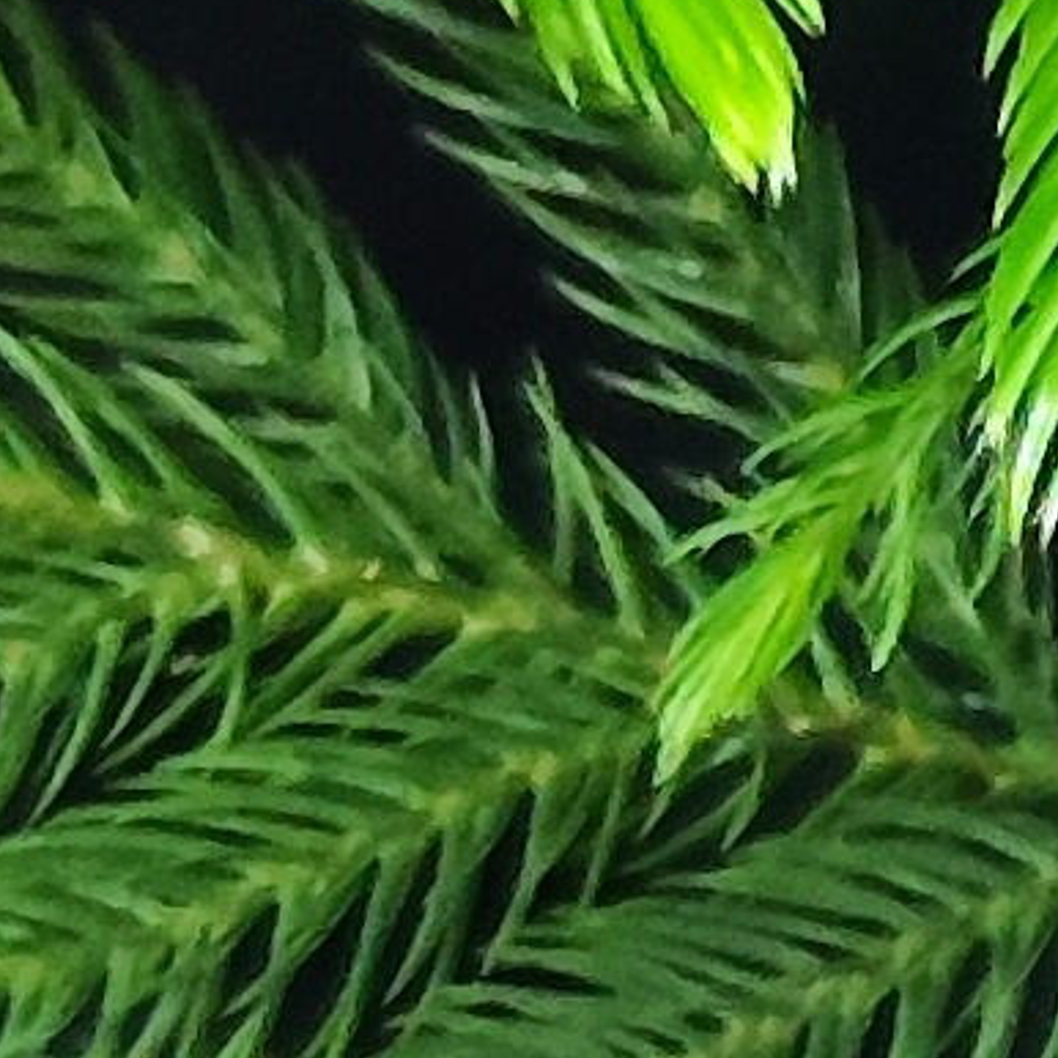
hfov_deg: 6.9
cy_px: 1211
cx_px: 3626
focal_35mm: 216
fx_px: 7469
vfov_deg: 8.0
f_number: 1.69
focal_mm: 7.01
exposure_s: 1/50
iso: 1465
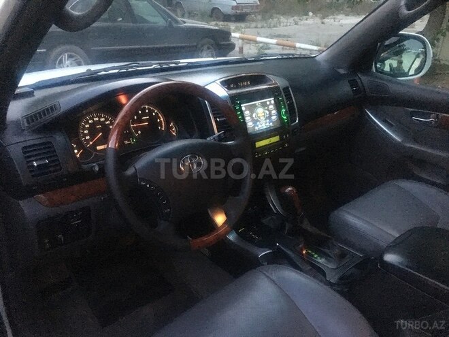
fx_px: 376
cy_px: 168
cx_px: 224
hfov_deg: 61.7
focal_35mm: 29
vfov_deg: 48.2
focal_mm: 4.15
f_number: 2.2
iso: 800
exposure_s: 1/17
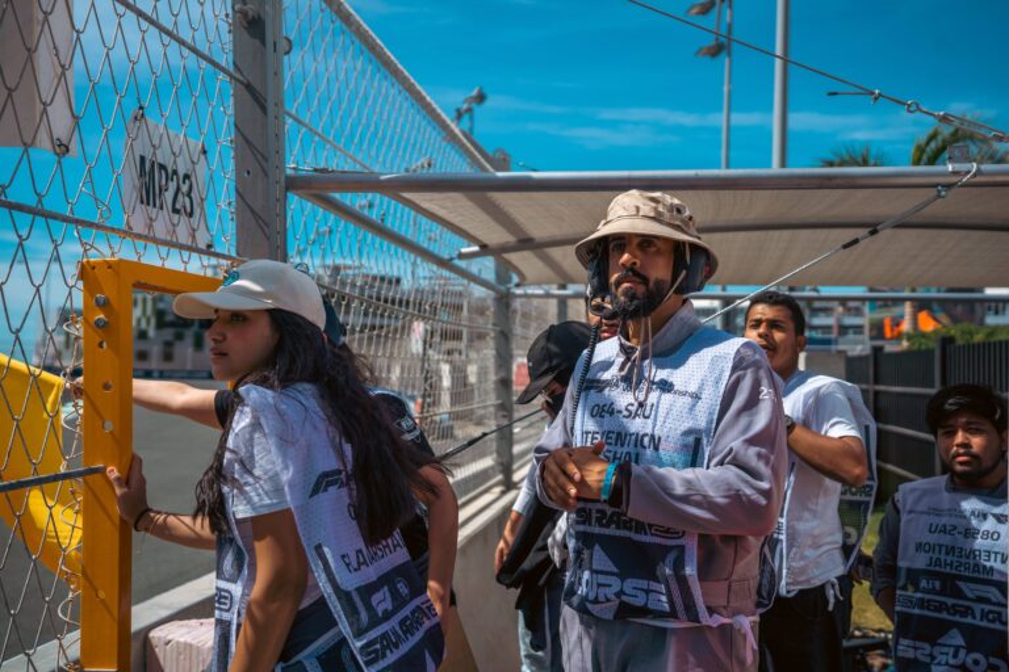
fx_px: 981
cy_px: 336
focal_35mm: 35
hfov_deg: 54.4
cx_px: 504
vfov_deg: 37.9
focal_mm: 35
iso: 100
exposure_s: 1/4000
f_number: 2.8
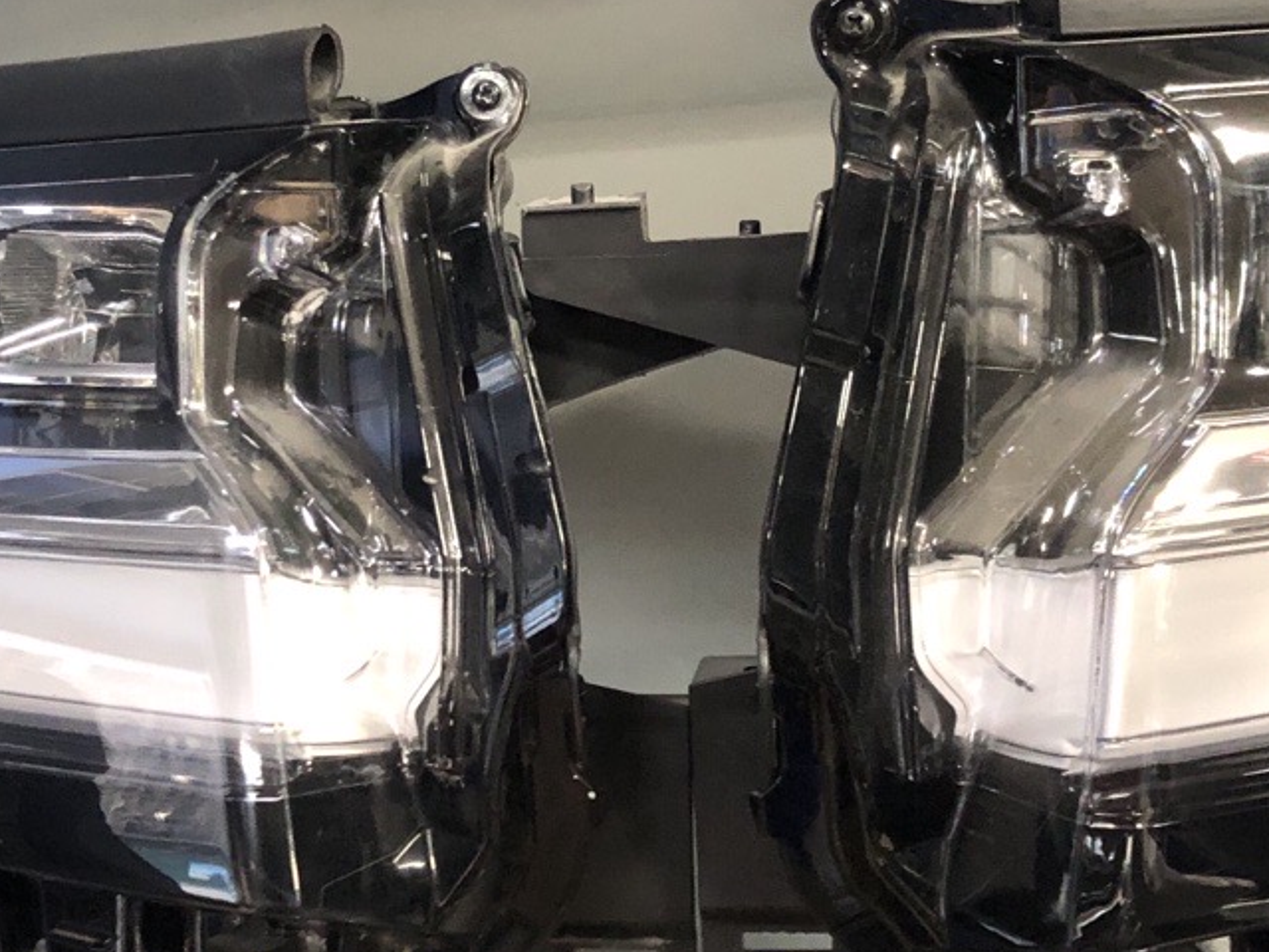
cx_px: 500
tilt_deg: -1.5
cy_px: 270
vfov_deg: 23.1
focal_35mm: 63
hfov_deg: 30.6
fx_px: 2310
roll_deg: +4.9
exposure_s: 1/15
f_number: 1.8
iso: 100
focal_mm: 4
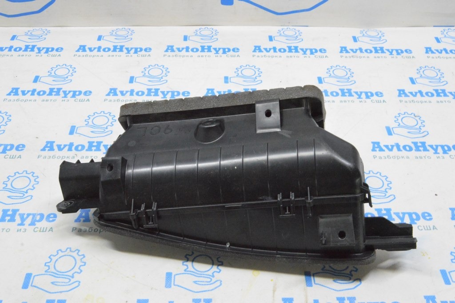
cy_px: 152
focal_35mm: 42
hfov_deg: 46.4
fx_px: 530
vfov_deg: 31.8
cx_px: 228
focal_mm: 28
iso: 6400
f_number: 20
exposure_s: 1/20
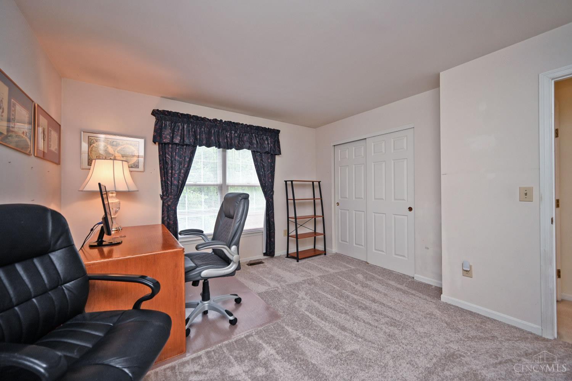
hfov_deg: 104.3
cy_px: 190
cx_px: 286
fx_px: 222
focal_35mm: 14
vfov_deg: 81.2
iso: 400
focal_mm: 14
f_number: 4
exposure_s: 1/60
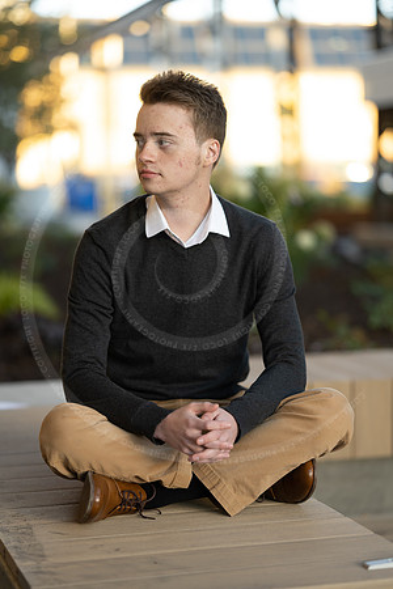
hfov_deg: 16.1
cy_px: 294
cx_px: 196
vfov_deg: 23.9
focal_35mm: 85
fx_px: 1392
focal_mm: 85
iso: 200
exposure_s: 1/320
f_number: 1.8
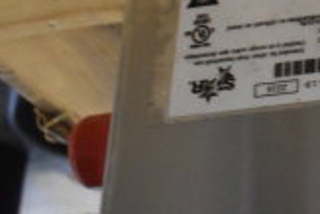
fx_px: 899
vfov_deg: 13.5
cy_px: 52
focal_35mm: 101
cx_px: 554
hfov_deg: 17.1
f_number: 3.5
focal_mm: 18
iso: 2800
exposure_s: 1/30
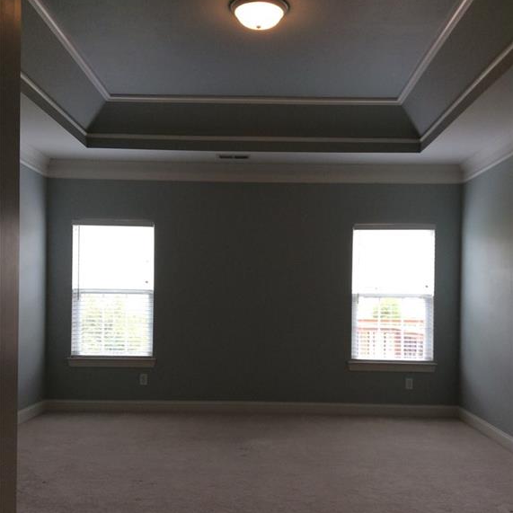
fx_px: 637
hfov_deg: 43.9
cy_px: 308
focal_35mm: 38
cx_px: 256
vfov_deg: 43.6
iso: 32
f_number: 2.4
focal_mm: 3.3
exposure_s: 1/40
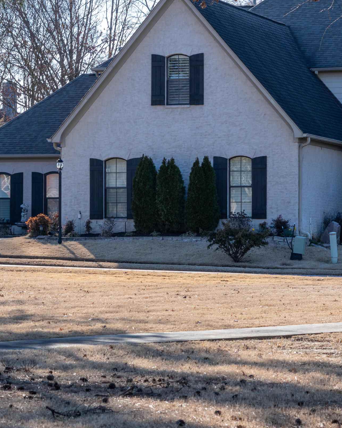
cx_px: 68
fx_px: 2163
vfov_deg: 11.3
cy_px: 158
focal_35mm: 171
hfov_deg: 9.0
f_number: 11
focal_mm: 95
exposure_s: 1/100
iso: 200
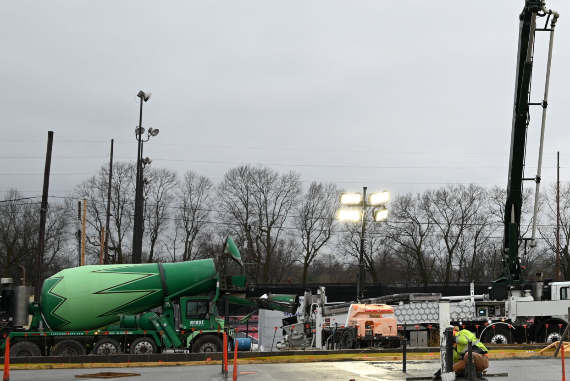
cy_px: 126
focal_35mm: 70
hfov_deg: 27.1
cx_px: 579
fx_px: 1109
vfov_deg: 19.4
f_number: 5
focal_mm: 34
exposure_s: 1/40
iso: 140
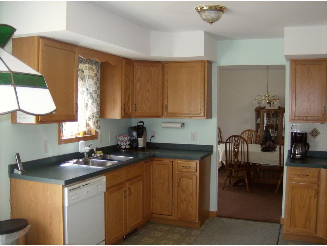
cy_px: 123
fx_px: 340
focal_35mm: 36
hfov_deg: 51.4
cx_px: 164
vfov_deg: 39.7
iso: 200
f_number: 2.8
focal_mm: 6
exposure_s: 1/60
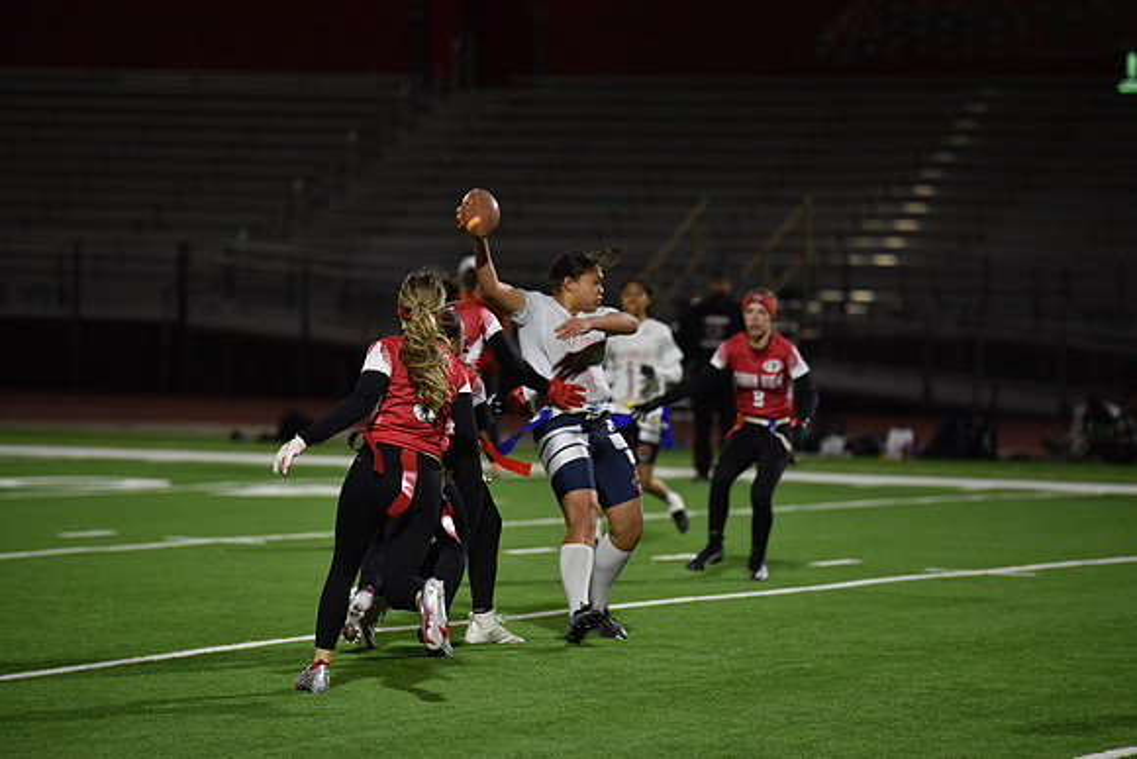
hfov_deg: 10.3
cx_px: 568
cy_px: 380
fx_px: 6318
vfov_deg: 6.9
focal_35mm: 200
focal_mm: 200
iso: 2200
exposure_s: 1/640
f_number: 2.8
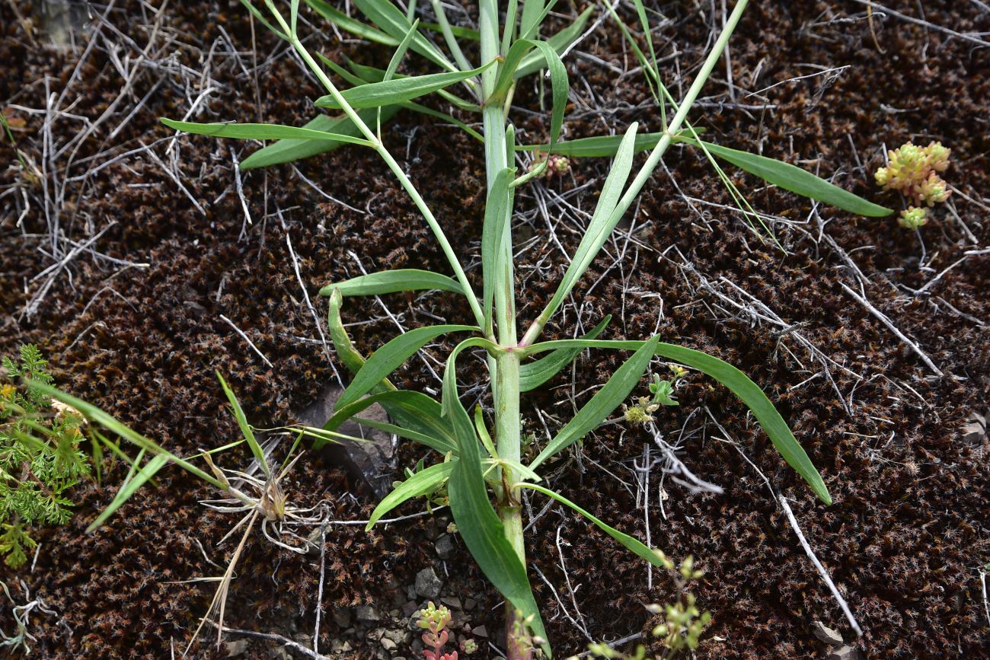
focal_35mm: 50
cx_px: 495
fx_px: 1375
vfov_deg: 27.0
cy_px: 330
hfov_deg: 39.6
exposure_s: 1/160
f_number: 9
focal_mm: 50
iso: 125
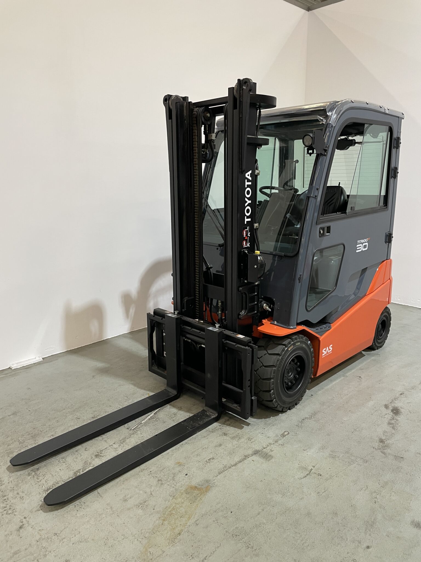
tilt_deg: -11.4
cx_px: 210
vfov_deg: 67.3
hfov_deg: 53.1
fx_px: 422
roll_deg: +0.6
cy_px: 281
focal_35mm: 26
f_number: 1.6
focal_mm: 4.2
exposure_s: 1/50
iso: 100
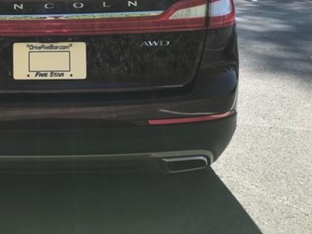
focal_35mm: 48
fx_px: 433
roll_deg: +1.6
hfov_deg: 37.8
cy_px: 40
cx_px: 50
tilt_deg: -9.4
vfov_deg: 29.4
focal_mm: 3.99
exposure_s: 1/778
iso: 20
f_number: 1.8
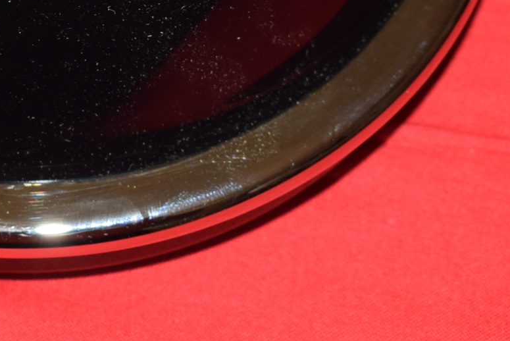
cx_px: 80
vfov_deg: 9.7
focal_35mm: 139
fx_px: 1971
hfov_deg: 14.6
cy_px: -100
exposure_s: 1/200
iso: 400
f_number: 5
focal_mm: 24
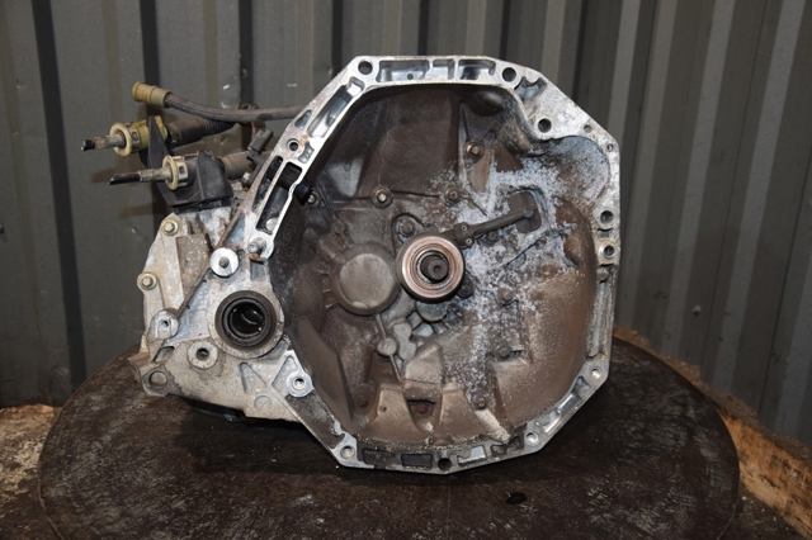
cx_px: 406
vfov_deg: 35.5
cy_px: 270
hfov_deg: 51.3
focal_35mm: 38
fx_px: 845
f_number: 5
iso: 800
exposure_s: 1/60
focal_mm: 25
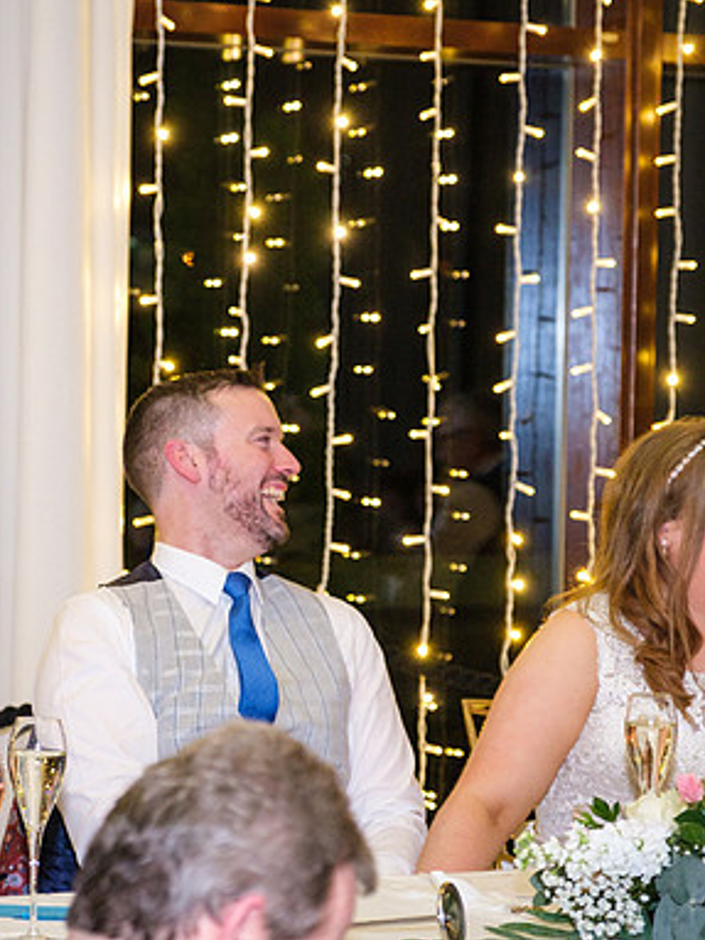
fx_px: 3722
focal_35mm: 137
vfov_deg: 14.4
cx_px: 135
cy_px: 510
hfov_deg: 10.8
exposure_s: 1/160
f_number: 2.8
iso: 1600
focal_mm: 55
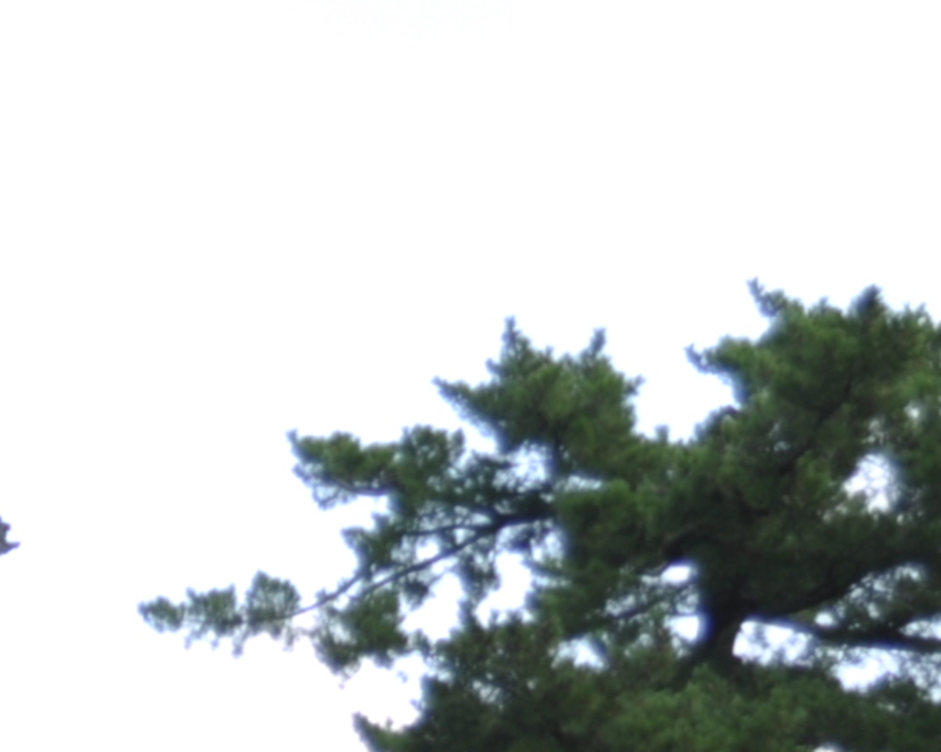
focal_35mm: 166
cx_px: -710
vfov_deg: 9.0
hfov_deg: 10.9
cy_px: 1250
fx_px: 4622
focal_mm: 22
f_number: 4
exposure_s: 1/320
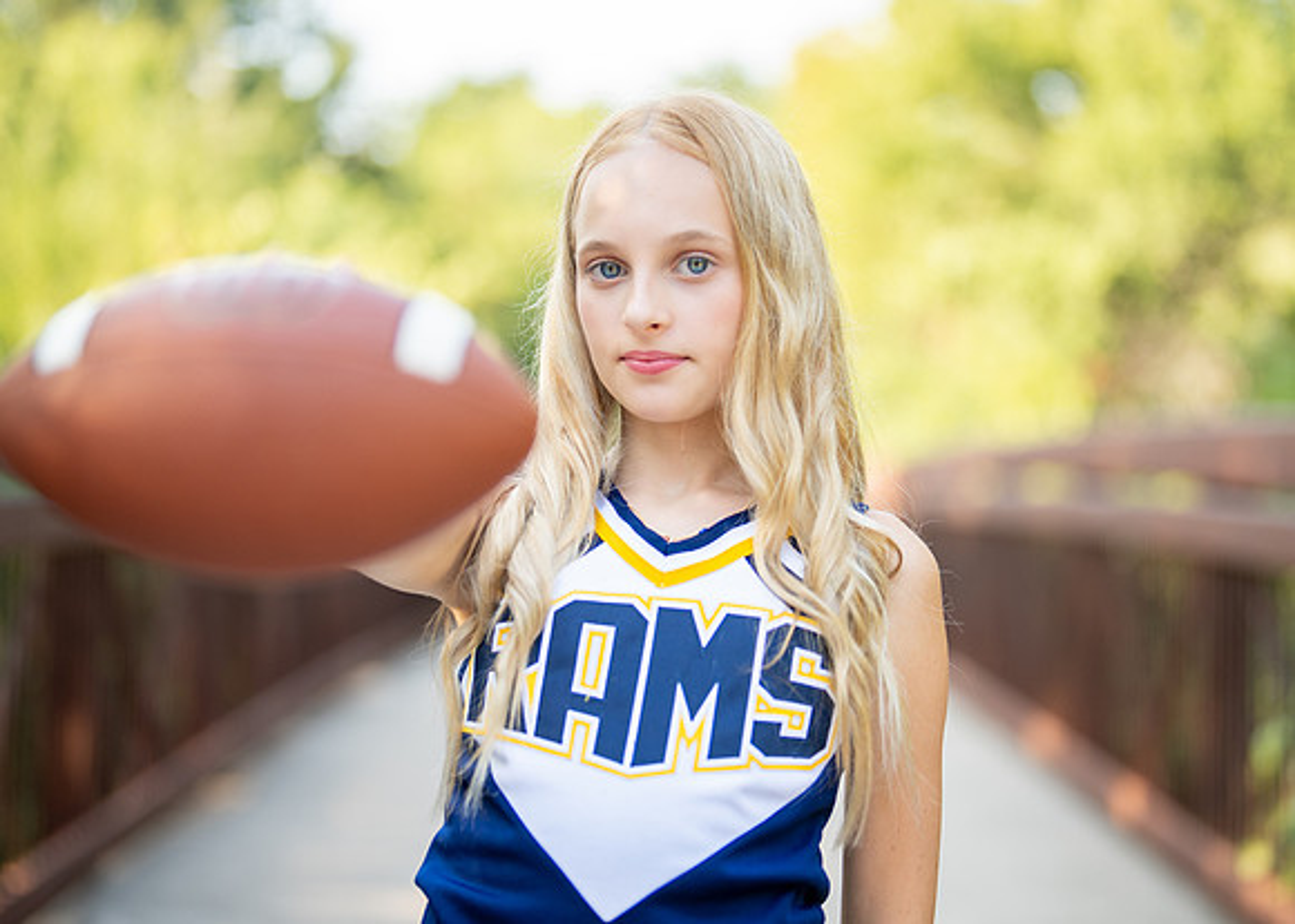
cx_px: 701
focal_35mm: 68
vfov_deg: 21.1
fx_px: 2485
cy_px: 426
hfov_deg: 29.2
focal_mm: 50
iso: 100
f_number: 1.2
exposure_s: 1/640
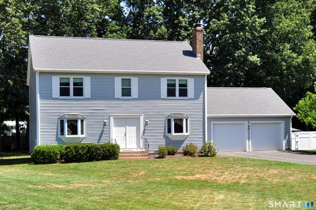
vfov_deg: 43.5
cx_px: 158
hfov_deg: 62.0
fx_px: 263
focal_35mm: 30
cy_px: 105
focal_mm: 20
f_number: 8
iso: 250
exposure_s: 1/320
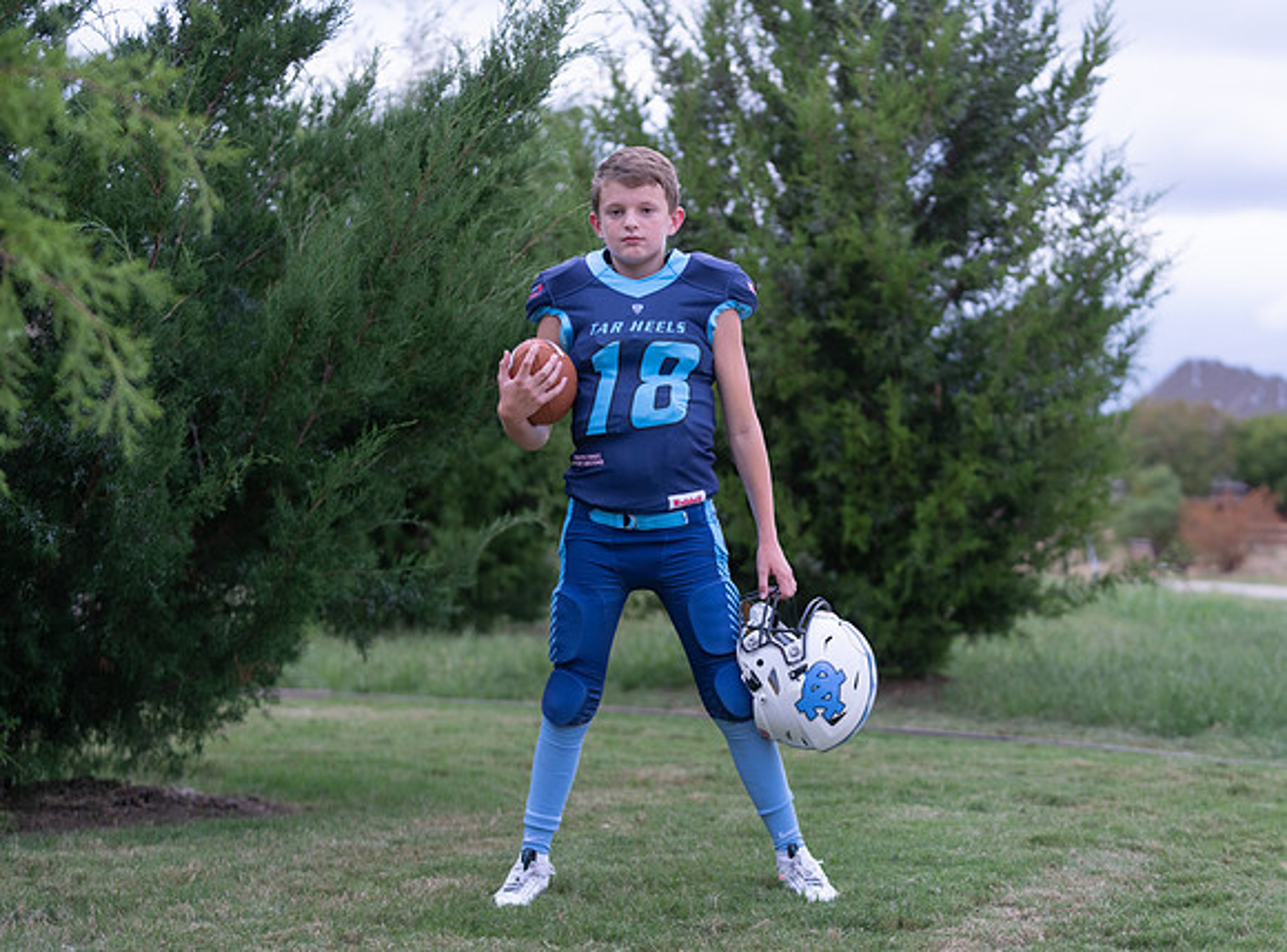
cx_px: 701
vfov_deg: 18.5
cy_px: 478
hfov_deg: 24.8
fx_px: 2929
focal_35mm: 79
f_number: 2.8
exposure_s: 1/320
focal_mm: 70
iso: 500
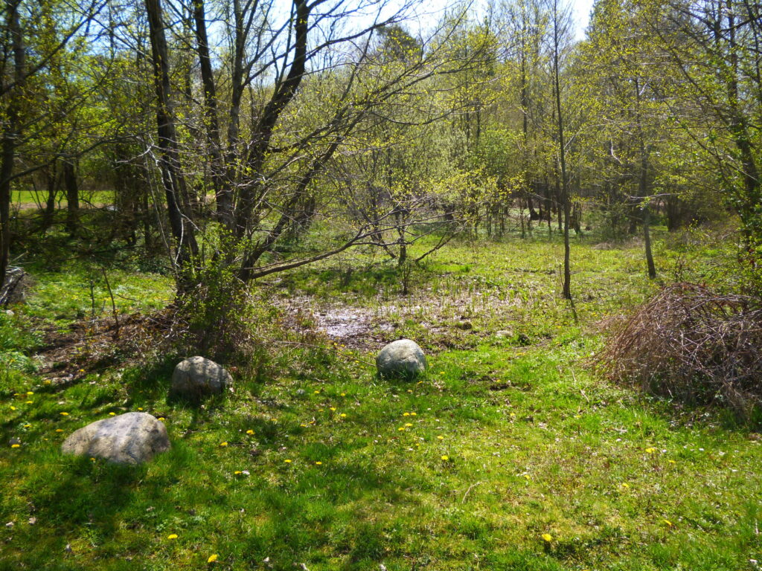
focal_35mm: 28
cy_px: 286
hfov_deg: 63.4
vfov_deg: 49.7
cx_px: 381
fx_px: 616
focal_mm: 5
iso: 100
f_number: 3.1
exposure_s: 1/400
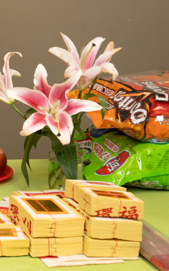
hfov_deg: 12.2
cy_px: 42
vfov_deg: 21.7
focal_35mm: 94
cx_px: -180
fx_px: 693
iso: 500
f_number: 6.3
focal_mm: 31
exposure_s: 1/160
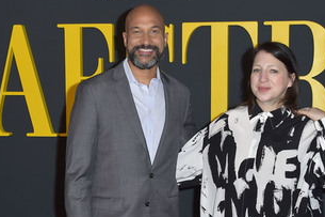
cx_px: 212
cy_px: 153
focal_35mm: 65
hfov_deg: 30.8
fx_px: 586
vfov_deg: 20.8
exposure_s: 1/250
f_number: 6.3
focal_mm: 44
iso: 320
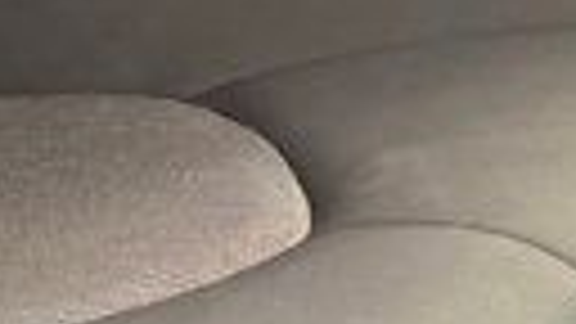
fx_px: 3192
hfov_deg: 10.3
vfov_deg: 5.6
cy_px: -522
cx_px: 238
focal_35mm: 209
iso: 125
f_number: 1.78
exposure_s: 1/212
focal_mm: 6.76
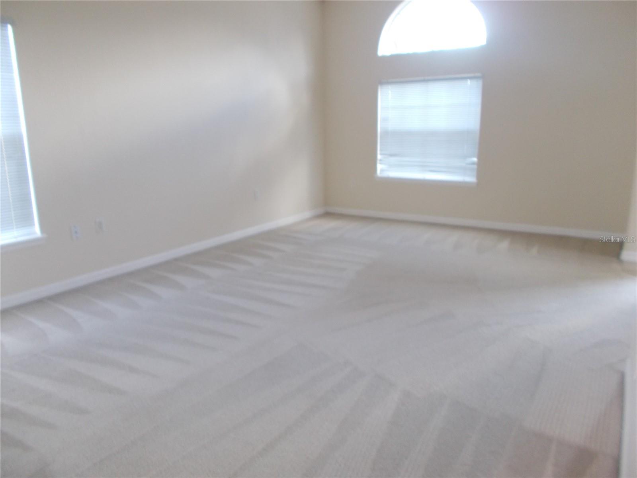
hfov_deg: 67.3
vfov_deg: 53.1
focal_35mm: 26
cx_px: 318
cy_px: 239
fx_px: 478
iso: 200
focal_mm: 4.6
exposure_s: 1/8
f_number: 3.2
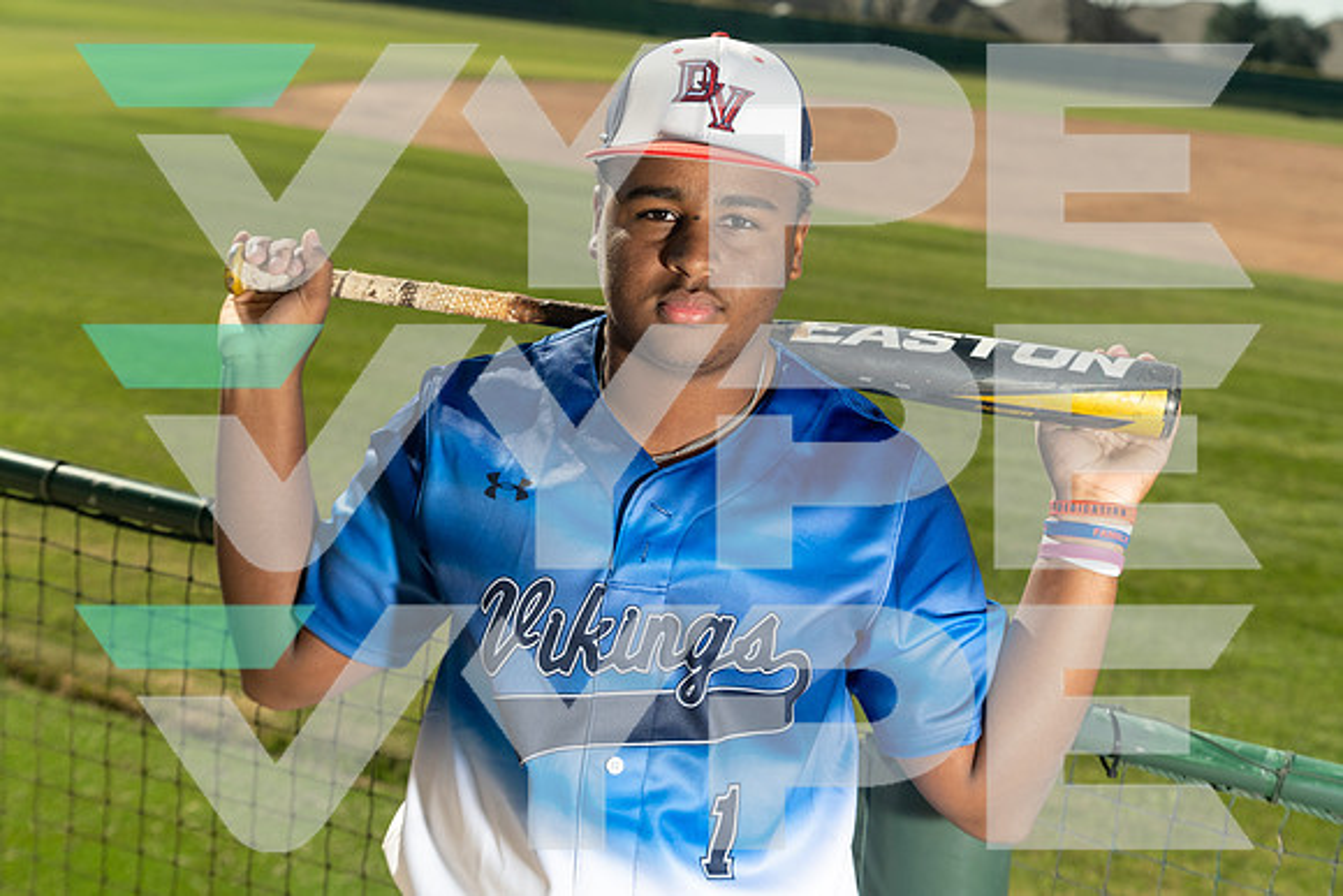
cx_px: 672
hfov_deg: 35.6
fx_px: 2090
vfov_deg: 24.2
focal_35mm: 56
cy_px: 448
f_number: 5
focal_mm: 56
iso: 500
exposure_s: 1/200
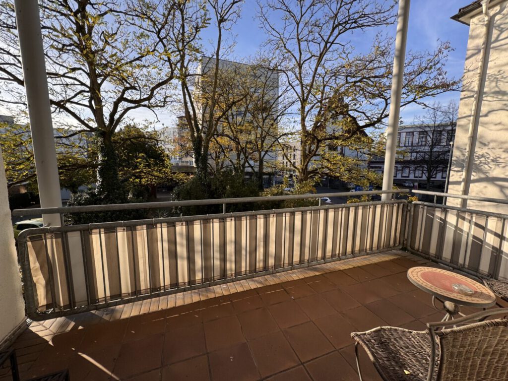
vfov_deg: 85.7
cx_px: 254
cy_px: 190
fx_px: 205
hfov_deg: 102.1
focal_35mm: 14
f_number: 2.2
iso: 40
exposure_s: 1/1034
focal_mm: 2.22
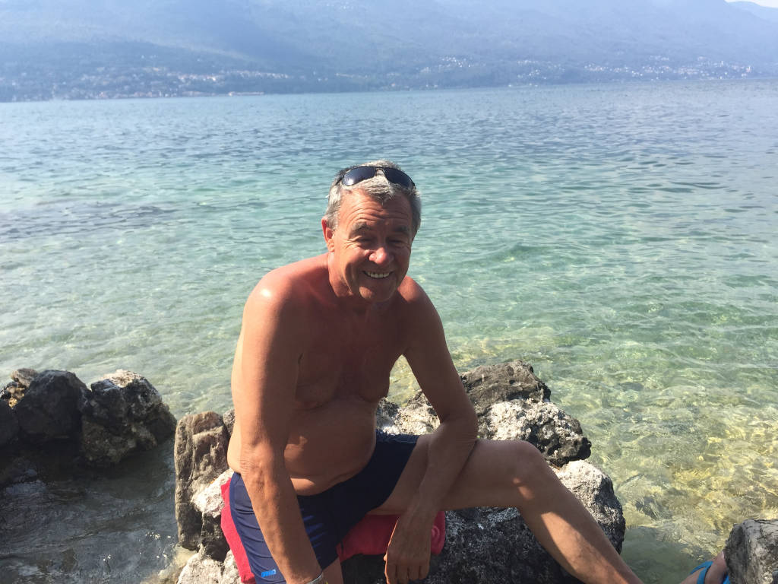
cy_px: 292
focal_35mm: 29
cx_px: 389
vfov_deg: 48.2
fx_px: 652
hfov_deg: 61.7
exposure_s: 1/1099
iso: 32
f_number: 2.2
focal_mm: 4.15
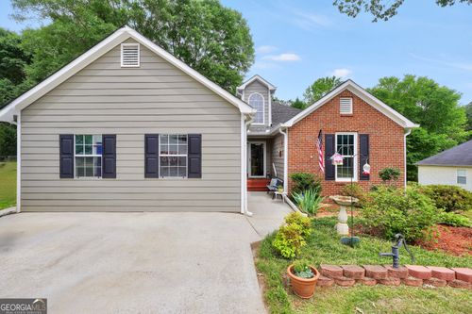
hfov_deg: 100.4
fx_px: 197
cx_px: 236
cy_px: 157
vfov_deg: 77.3
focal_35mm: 15
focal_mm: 10
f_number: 9
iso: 100
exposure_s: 1/125
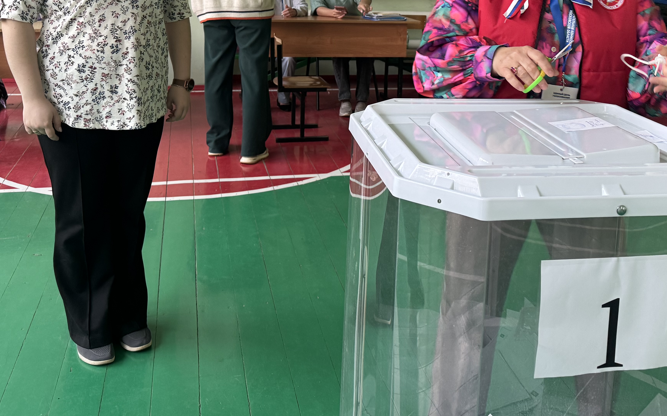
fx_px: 763
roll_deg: -1.8
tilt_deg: -8.7
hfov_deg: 47.0
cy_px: 60
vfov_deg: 29.5
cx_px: 389
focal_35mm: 42
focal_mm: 6.76
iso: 200
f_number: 1.78
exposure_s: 1/67
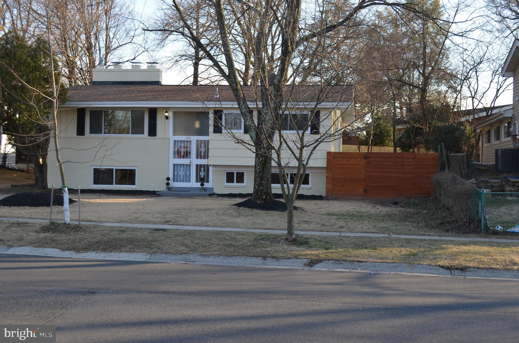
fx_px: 690
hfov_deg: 41.2
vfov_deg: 27.9
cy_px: 172
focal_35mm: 48
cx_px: 260
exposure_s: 1/160
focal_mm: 32
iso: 200
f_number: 6.3
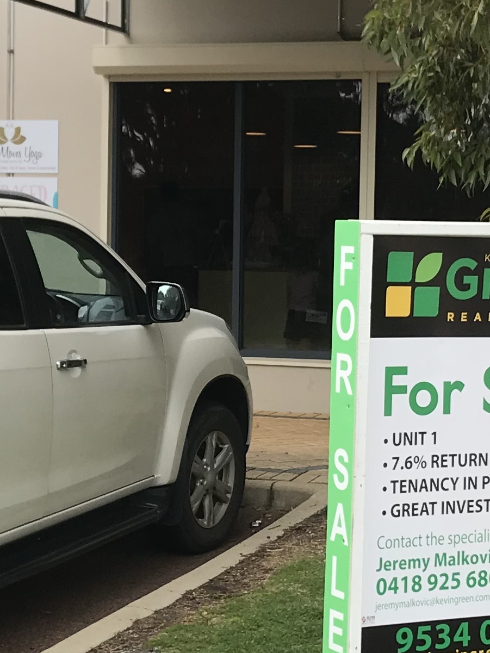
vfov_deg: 20.9
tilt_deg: -0.5
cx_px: 243
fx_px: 1774
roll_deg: -1.0
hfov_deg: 15.7
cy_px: 302
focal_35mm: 94
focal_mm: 3.99
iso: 20
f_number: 1.8
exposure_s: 1/587
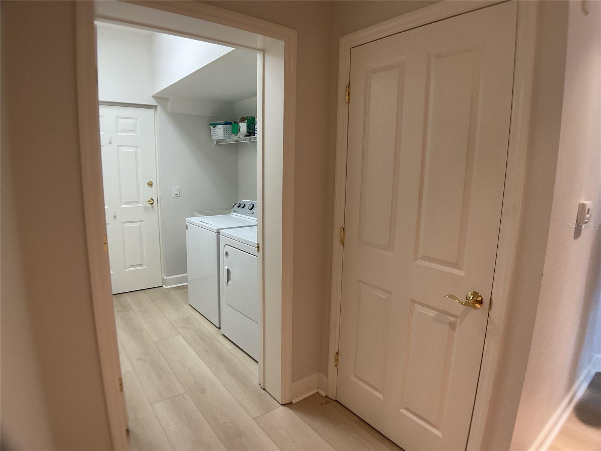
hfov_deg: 61.7
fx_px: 503
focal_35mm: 29
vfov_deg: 48.2
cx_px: 300
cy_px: 226
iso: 80
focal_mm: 3
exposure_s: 1/60
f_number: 1.8
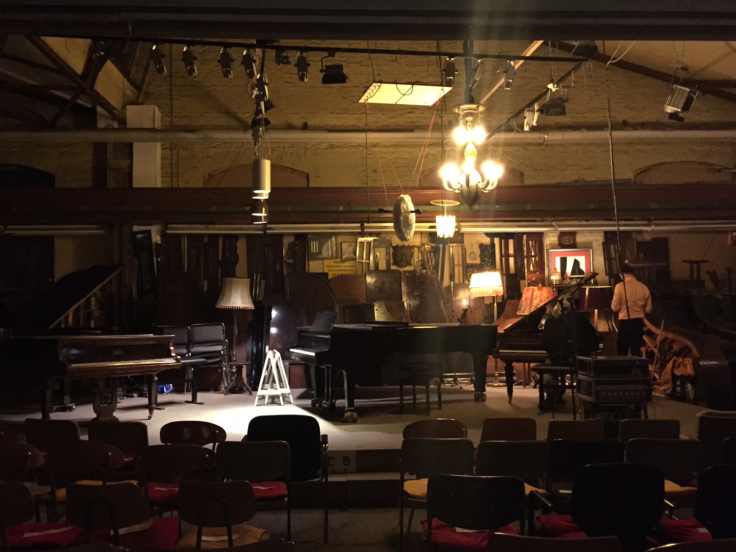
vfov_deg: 43.0
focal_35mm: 33
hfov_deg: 55.3
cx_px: 353
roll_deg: +2.0
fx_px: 702
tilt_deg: +2.3
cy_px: 286
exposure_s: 1/15
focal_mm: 4.15
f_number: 2.2
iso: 400
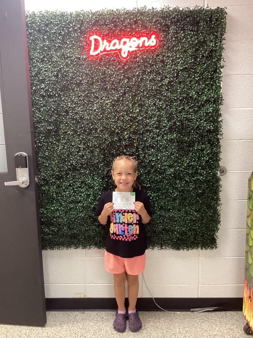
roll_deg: +2.0
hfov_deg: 45.4
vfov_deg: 58.4
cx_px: 126
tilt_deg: -11.0
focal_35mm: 31
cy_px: 169
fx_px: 302
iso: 250
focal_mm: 3.3
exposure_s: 1/33
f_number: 2.4
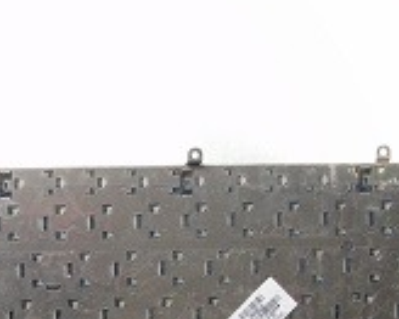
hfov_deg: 25.9
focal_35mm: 69
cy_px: 292
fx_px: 814
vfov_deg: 21.6
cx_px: -17
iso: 400
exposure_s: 1/40
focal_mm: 5.2
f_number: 6
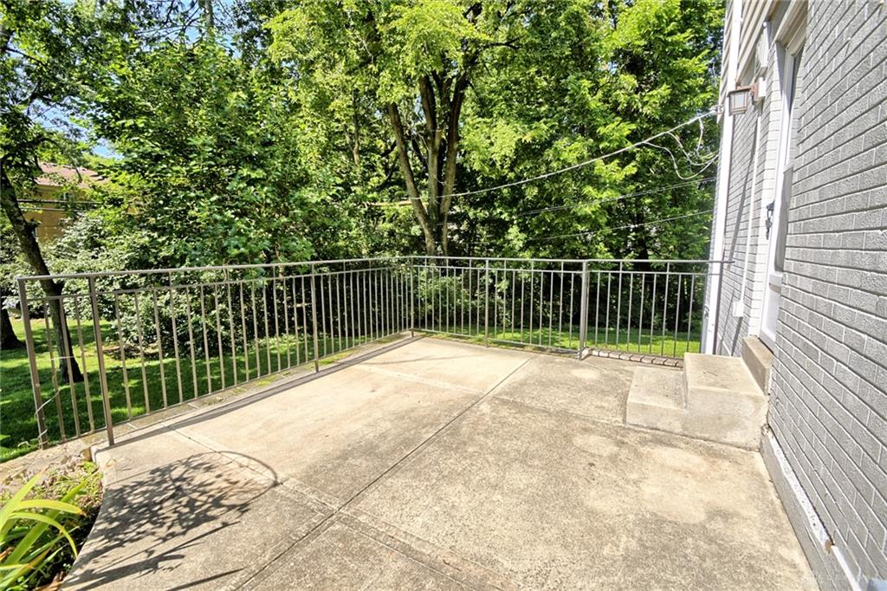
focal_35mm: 15
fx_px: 369
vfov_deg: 77.3
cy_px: 296
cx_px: 444
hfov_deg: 100.4
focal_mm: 10
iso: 100
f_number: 8
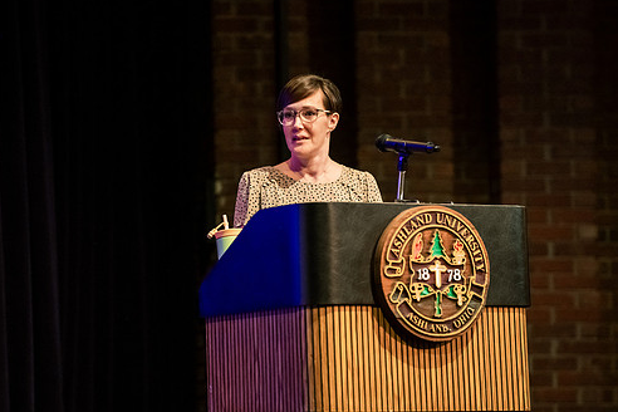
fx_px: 4051
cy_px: 234
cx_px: 306
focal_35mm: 236
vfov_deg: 5.8
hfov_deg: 8.7
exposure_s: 1/200
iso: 4000
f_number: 3.2
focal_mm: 200
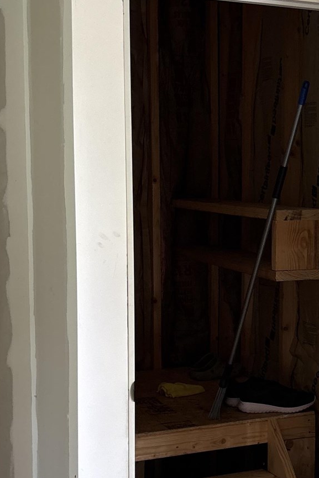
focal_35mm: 72
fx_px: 957
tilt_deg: -6.5
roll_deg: -1.5
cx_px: 320
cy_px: 291
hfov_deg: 18.4
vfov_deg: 28.0
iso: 125
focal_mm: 5.96
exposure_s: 1/79
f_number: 1.6
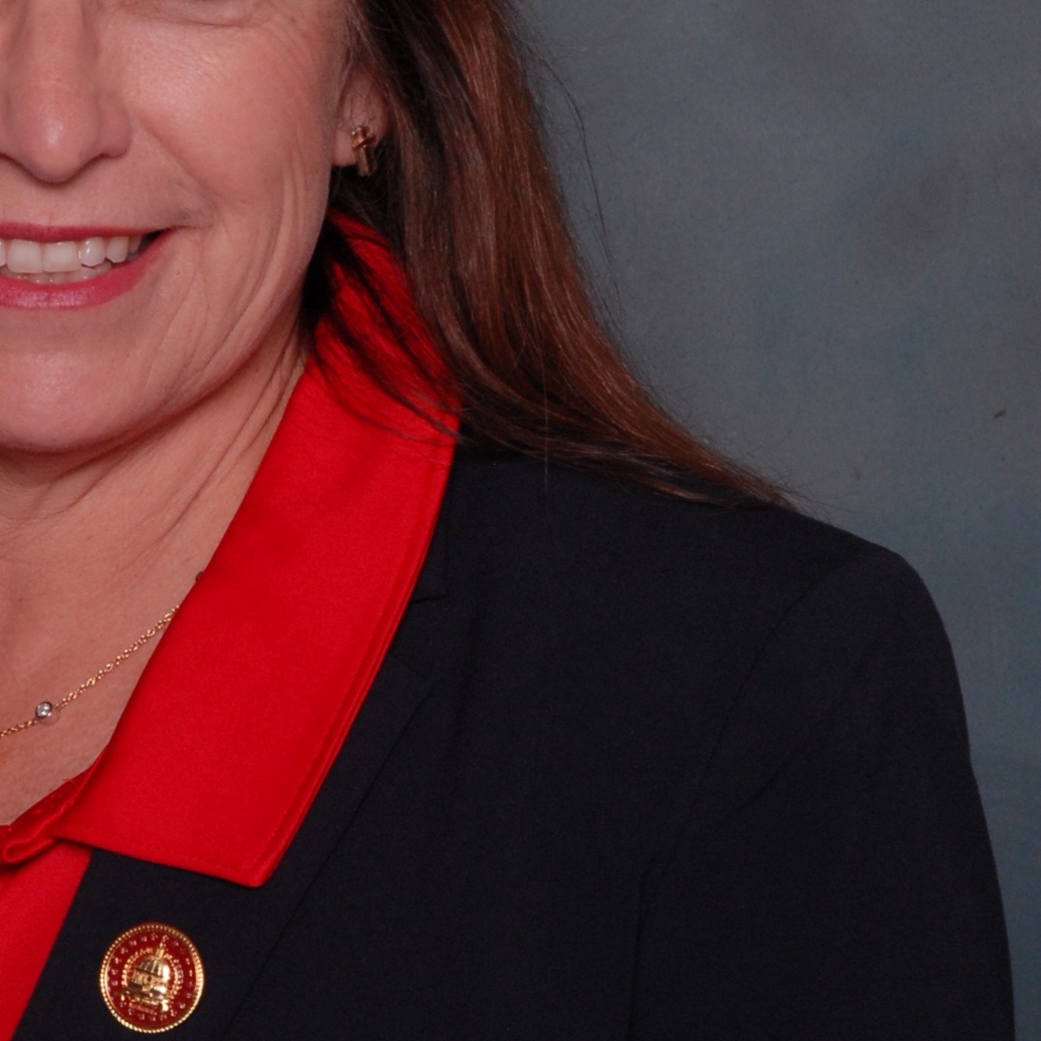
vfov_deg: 8.2
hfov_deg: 8.2
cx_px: 147
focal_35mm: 214
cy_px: 497
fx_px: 7281
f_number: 11
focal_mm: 60
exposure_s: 1/80
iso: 320
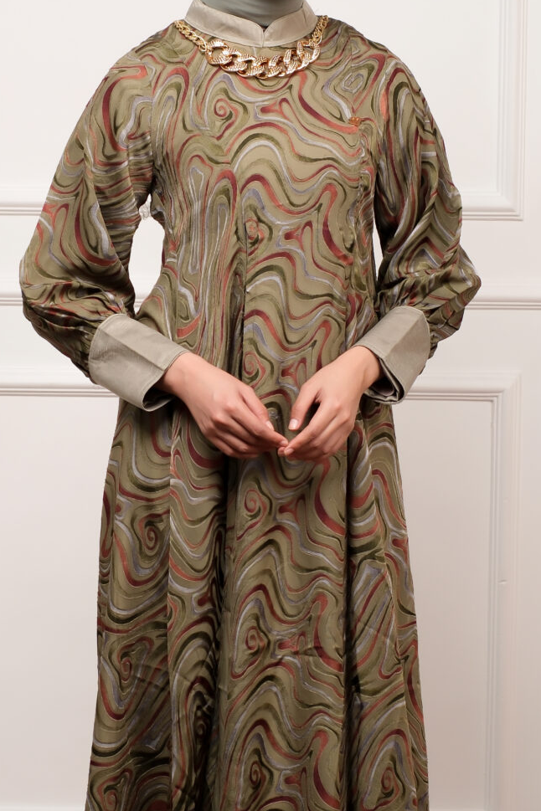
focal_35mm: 140
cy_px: 430
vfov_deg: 14.7
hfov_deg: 9.8
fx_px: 3156
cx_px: 200
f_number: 5
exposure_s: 1/200
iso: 125
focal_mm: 35
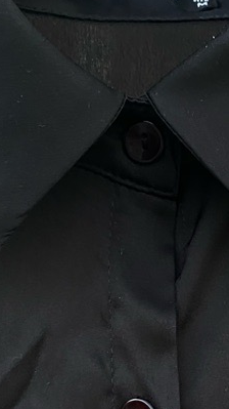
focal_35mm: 71
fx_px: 768
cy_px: 378
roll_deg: -2.3
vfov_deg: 28.5
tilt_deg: +6.9
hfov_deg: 16.9
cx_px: 148
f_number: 1.8
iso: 500
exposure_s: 1/58
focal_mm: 4.25
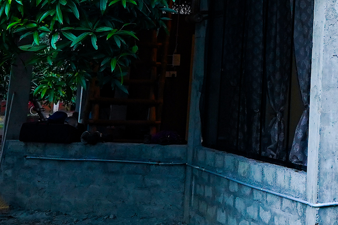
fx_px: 760
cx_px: 524
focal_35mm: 81
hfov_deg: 20.8
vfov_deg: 15.5
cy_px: -115
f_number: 4.5
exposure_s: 1/125
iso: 1000
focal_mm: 16
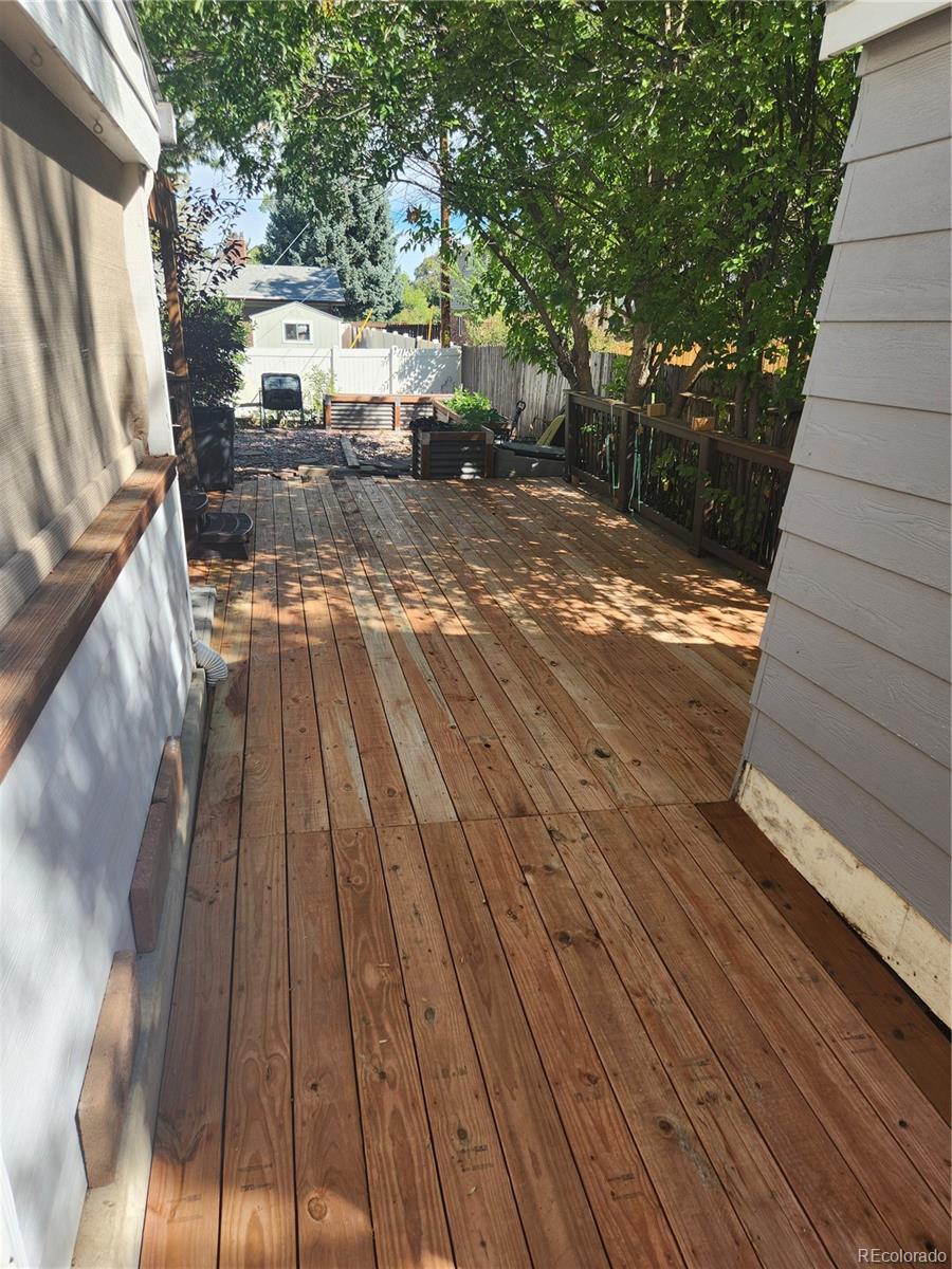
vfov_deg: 73.9
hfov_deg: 58.9
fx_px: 843
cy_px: 634
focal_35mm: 23
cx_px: 476
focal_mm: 5.4
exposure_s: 1/479
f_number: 1.8
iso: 20
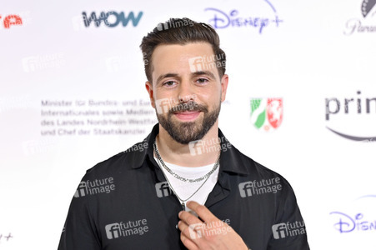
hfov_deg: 23.7
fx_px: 898
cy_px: 125
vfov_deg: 15.9
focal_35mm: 86
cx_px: 188
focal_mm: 86
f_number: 2.8
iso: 640
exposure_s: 1/320
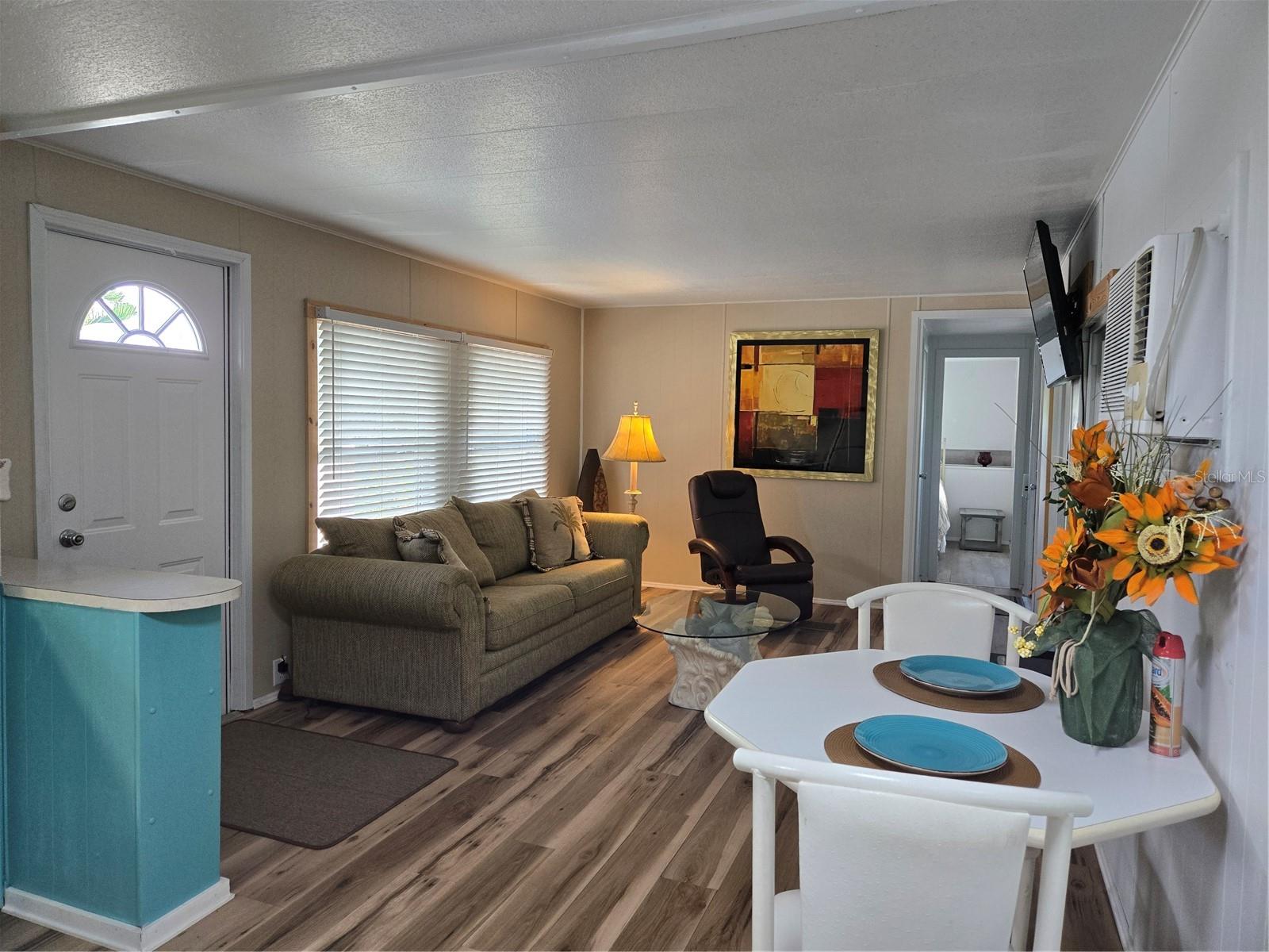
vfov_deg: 58.9
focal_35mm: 23
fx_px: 843
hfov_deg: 73.9
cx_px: 634
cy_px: 476
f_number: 1.8
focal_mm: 5.4
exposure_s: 1/120
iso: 200
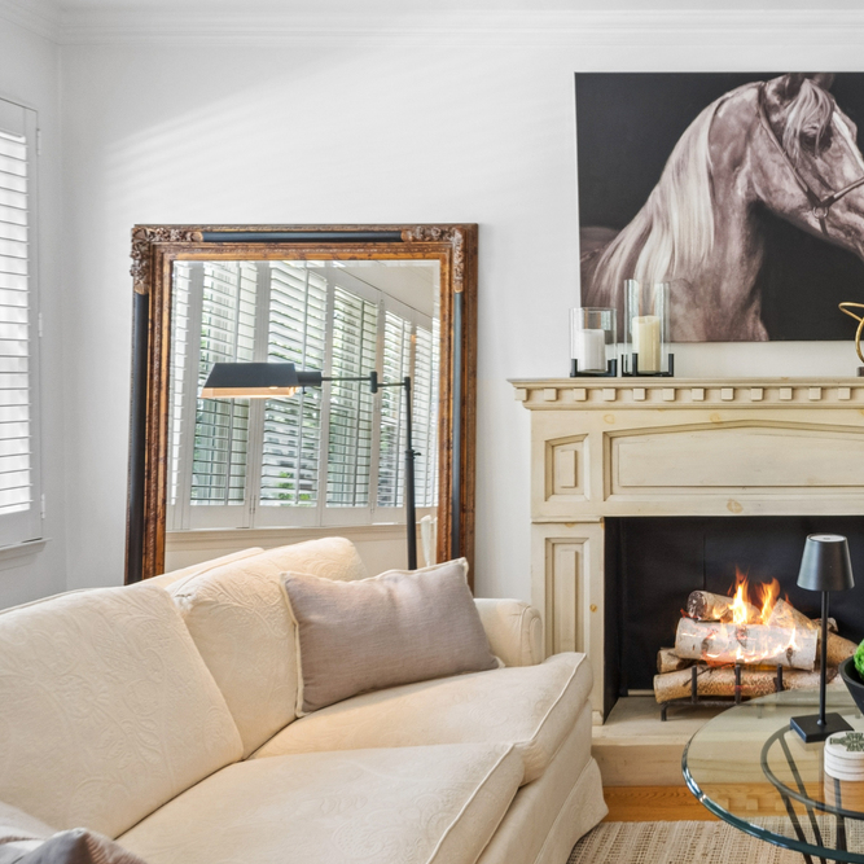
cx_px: 807
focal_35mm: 31
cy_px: 382
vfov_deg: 52.4
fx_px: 875
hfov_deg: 46.4
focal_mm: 10
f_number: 8
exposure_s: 1/13
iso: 400
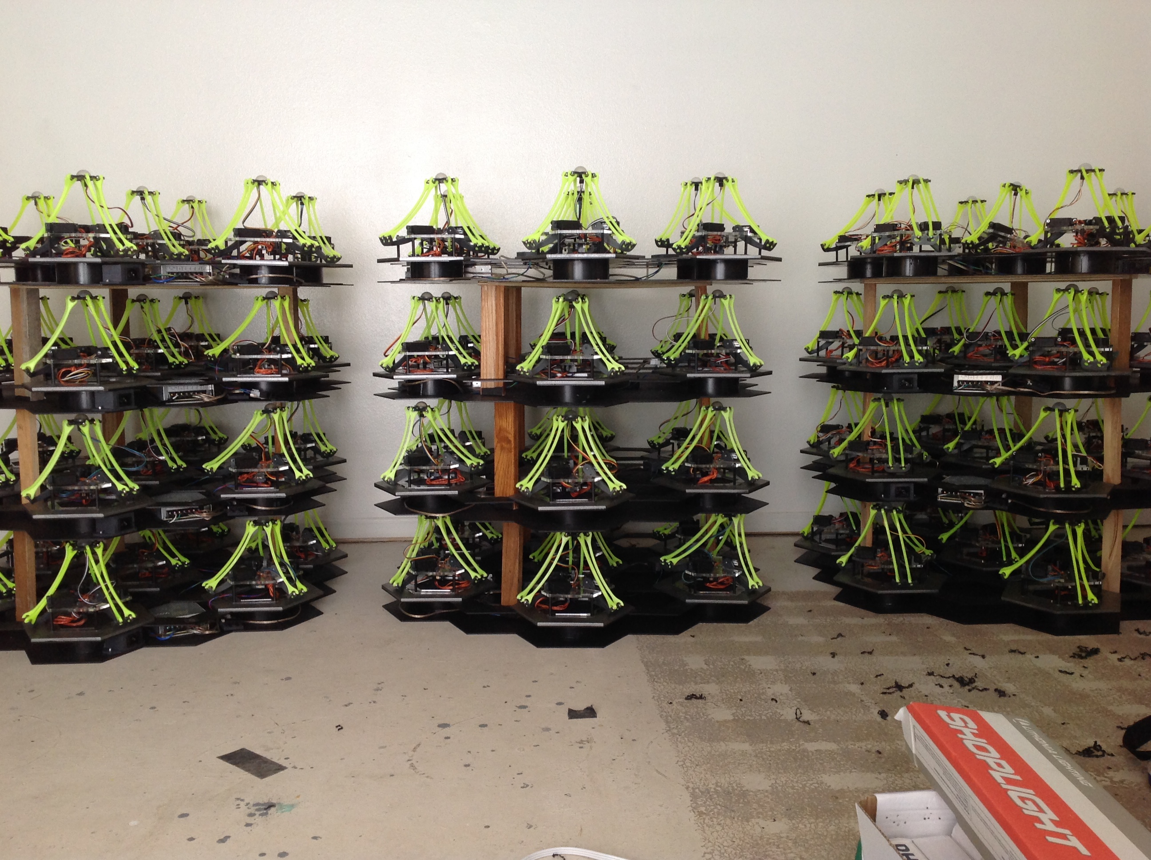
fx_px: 1162
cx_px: 576
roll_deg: +0.7
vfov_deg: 40.6
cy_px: 430
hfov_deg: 52.7
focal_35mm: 35
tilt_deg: -6.6
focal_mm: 4.28
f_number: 2.4
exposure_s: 1/15
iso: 80
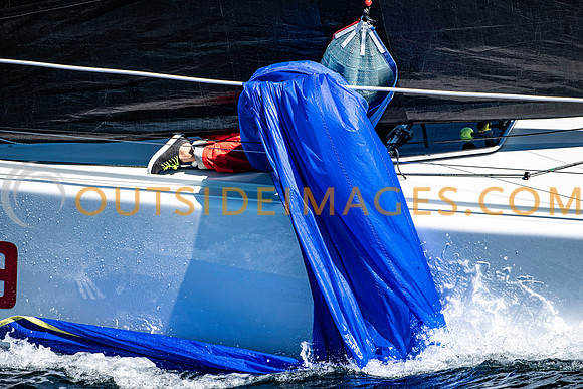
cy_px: 194
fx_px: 8504
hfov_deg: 3.9
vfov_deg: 2.6
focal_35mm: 525
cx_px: 292
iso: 320
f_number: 5
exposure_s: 1/2000
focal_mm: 350
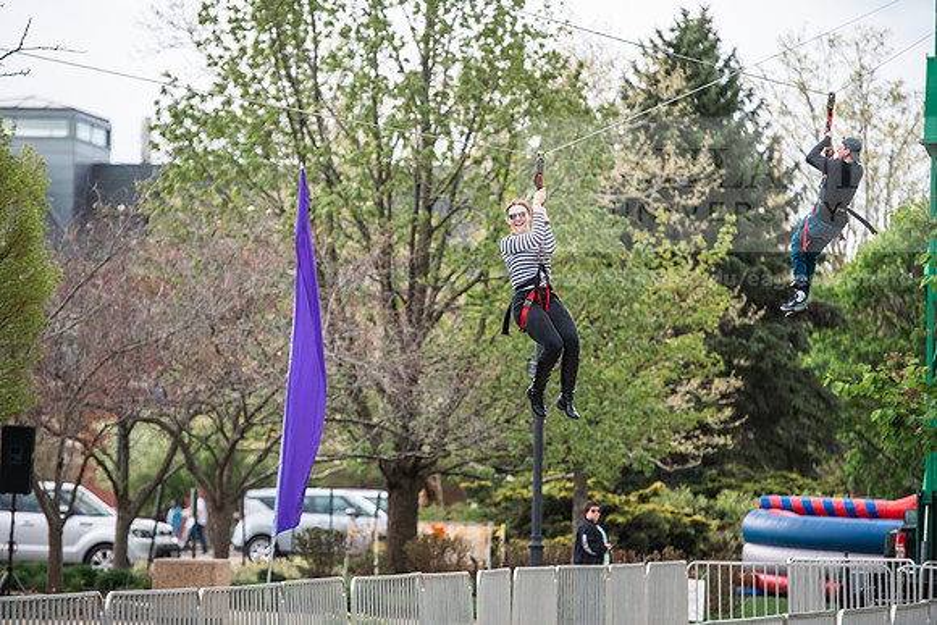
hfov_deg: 11.1
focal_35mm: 185
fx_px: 4816
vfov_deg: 7.4
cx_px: 468
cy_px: 312
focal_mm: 185
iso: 400
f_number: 3.5
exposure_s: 1/640
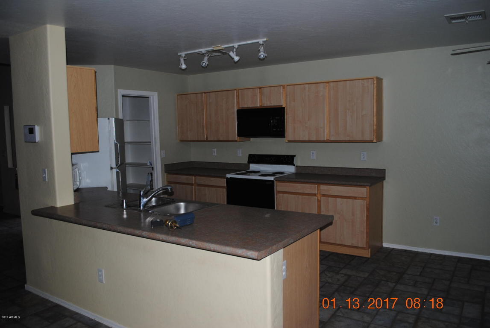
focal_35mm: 27
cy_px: 164
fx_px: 368
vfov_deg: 48.1
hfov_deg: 67.3
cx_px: 245
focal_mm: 18
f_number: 3.5
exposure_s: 1/60
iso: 200
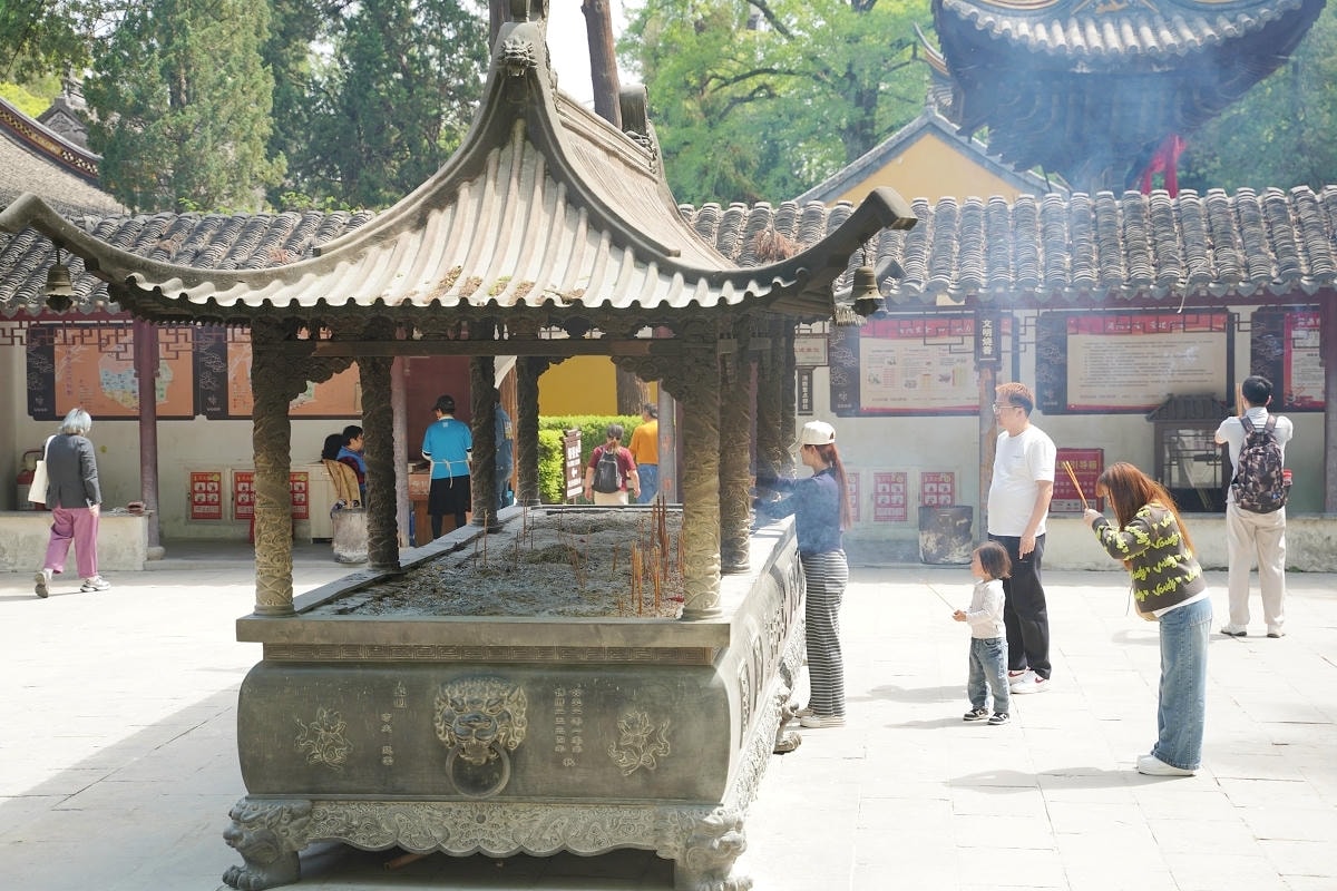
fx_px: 1151
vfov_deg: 42.3
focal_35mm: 31
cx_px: 668
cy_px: 446
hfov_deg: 60.3
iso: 100
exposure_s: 1/80
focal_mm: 31
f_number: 5.6
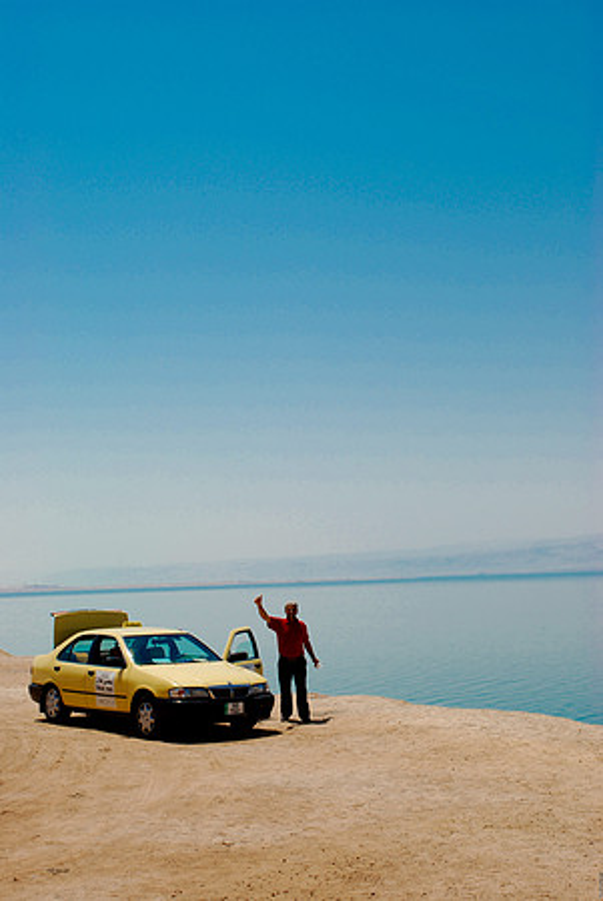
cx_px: 302
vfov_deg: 36.8
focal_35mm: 54
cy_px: 450
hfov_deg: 25.1
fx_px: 1354
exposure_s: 1/250
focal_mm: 36
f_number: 8
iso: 100
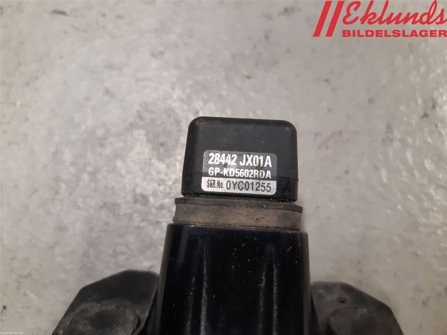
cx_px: 224
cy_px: 168
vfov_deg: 53.1
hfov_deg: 67.3
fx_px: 336
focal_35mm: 26
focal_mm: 3.93
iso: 200
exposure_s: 1/50
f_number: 1.7
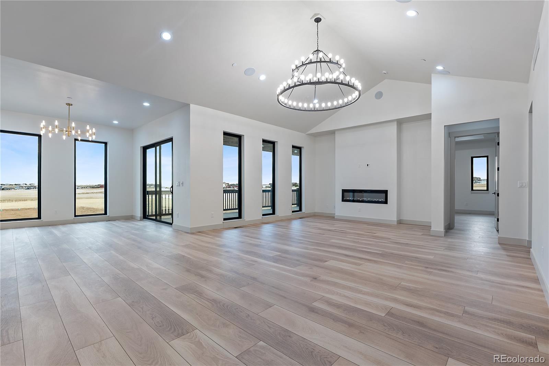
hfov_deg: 96.7
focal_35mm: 16
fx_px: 244
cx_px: 274
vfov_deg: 73.7
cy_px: 183
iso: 125
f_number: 8
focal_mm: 10.9
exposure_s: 1/10
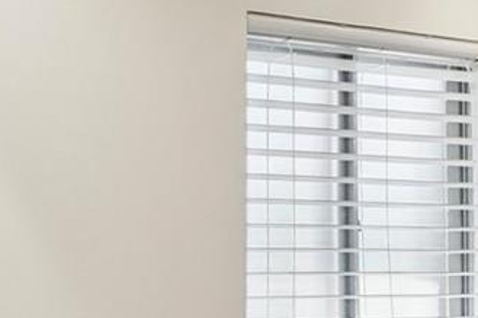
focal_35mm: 72
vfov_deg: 18.1
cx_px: -295
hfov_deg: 21.8
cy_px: 353
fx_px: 960
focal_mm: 14.9
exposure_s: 1/30
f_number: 8
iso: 160
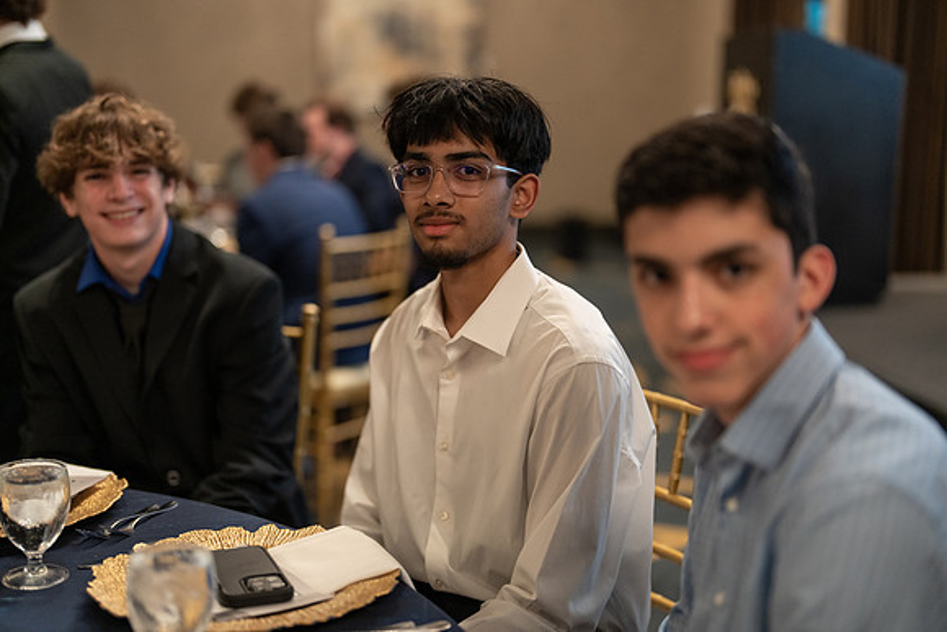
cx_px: 474
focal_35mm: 50
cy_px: 316
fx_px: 1316
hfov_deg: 39.6
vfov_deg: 27.0
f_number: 1.2
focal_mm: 50
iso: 1250
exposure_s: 1/320
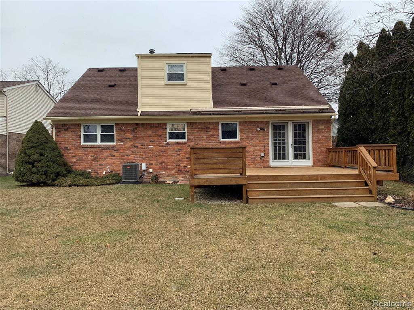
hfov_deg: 67.3
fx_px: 311
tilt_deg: -0.3
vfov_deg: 53.1
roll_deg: -0.2
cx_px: 207
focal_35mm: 26
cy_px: 155
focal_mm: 4.25
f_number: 1.8
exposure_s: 1/345
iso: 25
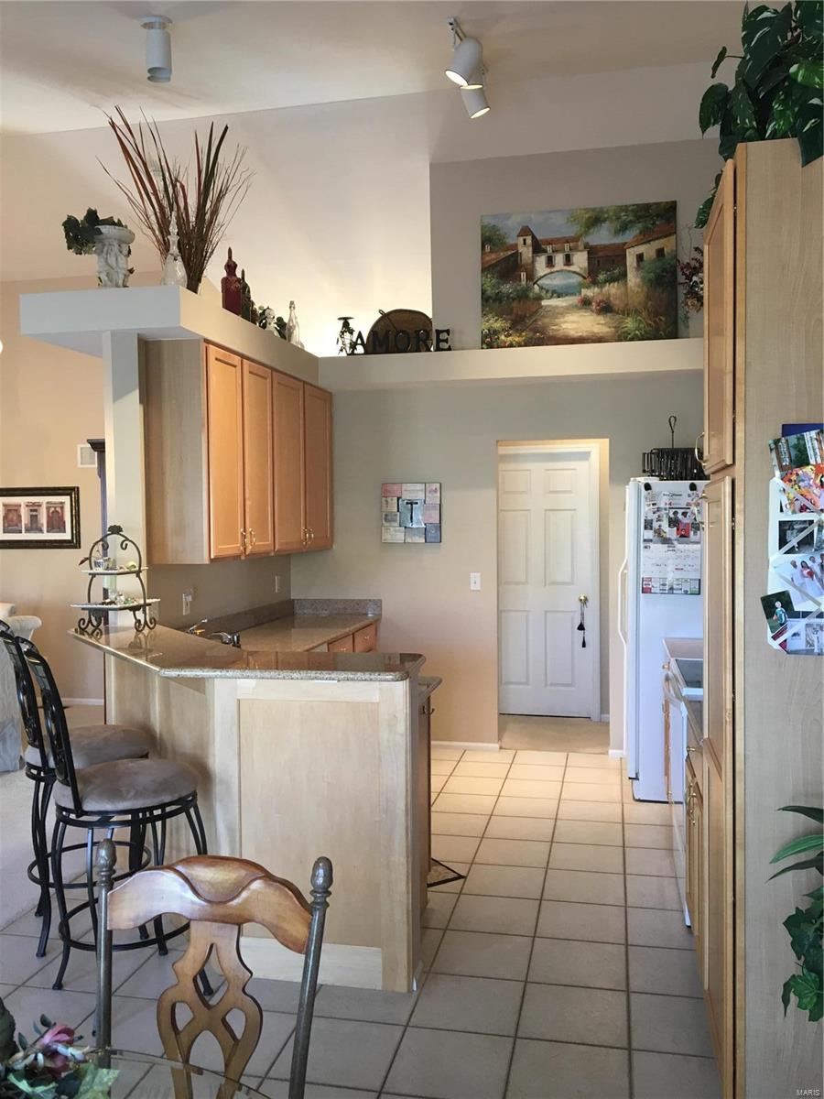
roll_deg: +0.0
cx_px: 412
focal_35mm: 29
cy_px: 550
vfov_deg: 61.7
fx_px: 920
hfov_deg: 48.2
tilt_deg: -1.3
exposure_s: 1/30
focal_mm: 4.15
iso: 80
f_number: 2.2
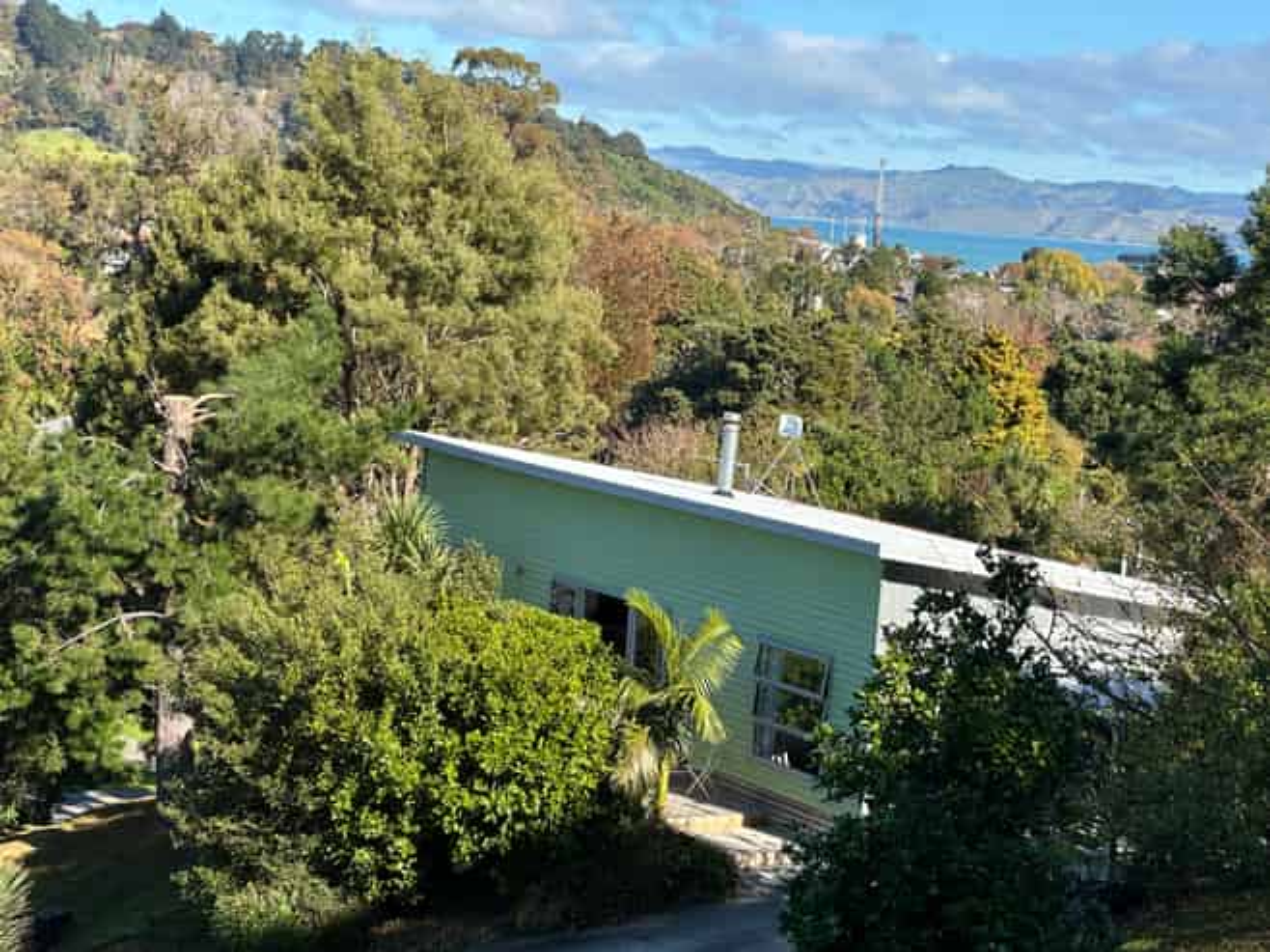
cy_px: 476
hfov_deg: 25.3
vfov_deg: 19.1
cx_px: 635
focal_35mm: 77
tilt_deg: -5.3
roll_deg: -4.0
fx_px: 2824
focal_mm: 9
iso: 32
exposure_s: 1/399
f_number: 2.8
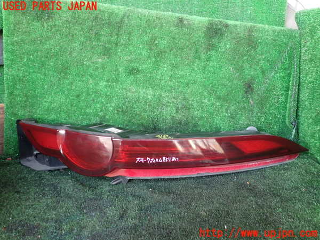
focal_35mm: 30
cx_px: 160
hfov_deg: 60.0
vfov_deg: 46.8
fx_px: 277
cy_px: 120
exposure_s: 1/40
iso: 200
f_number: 2.3
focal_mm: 5.4
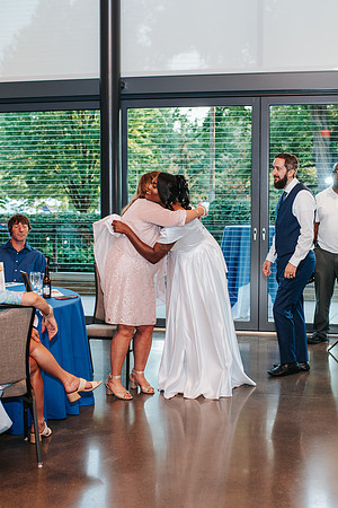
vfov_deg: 37.9
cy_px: 254
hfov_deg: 25.8
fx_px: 739
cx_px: 181
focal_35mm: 52
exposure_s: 1/160
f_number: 2.8
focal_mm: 35
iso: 560
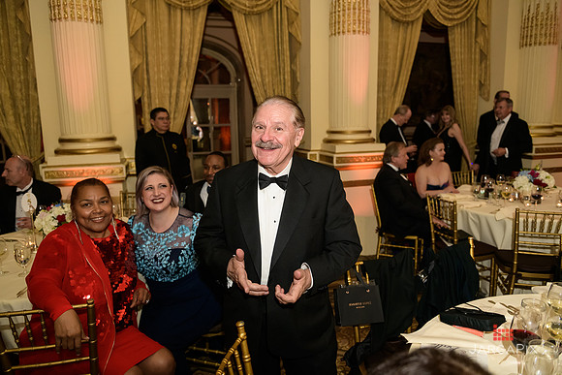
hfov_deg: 69.4
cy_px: 188
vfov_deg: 49.6
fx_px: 406
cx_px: 281
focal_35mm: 26
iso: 1600
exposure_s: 1/100
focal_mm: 26
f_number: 3.2
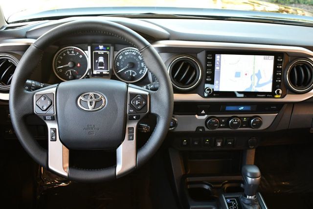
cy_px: 104
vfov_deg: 36.9
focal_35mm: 36
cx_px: 156
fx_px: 313
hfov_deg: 53.1
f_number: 3.5
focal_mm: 18
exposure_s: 1/125
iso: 800
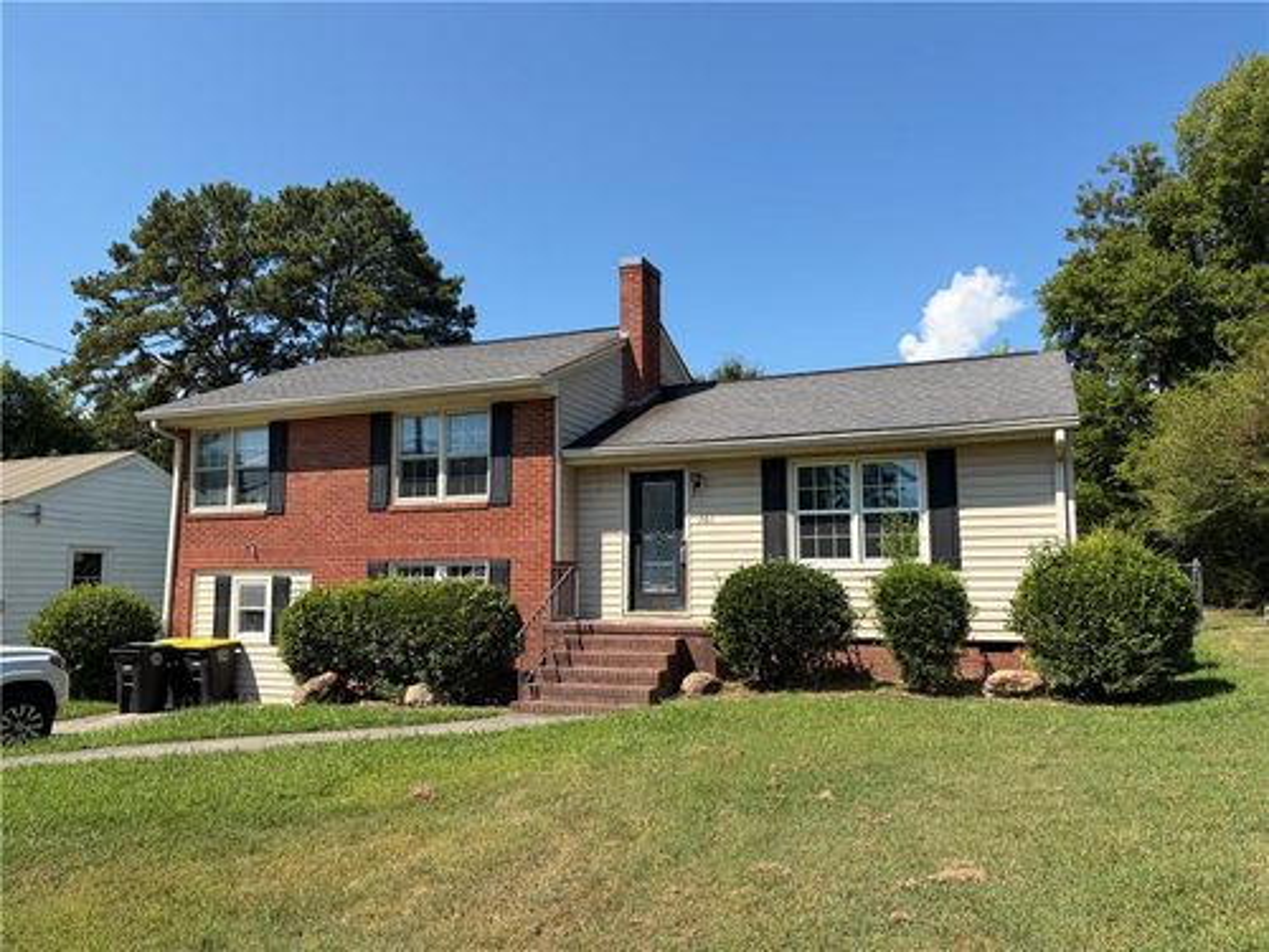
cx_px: 634
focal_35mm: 26
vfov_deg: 53.1
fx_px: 953
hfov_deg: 67.3
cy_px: 476
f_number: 1.6
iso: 50
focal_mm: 5.96
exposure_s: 1/2865
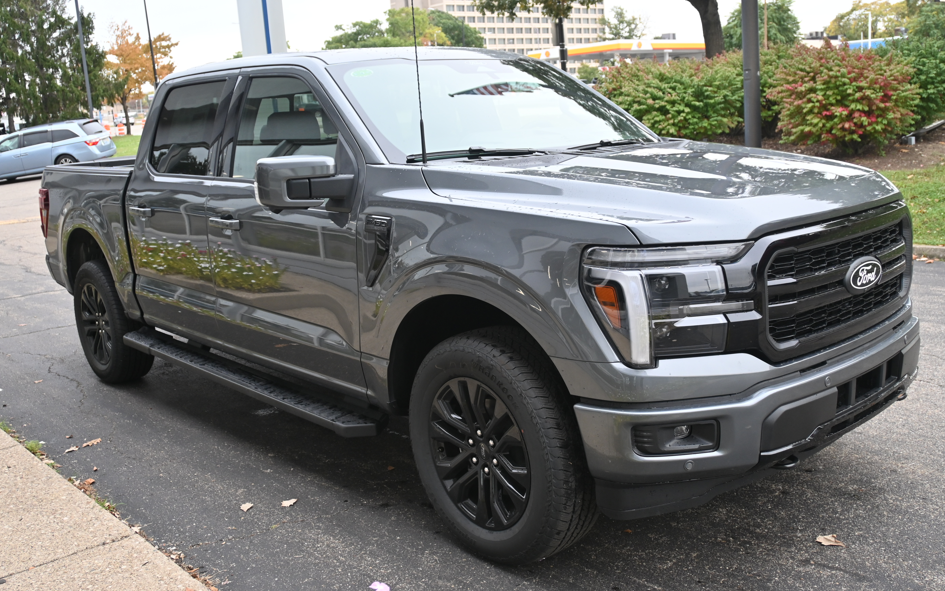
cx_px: 472
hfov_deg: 42.8
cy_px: 298
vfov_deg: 27.6
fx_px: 1205
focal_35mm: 47
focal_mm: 30.5
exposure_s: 1/250
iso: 400
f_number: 4.8
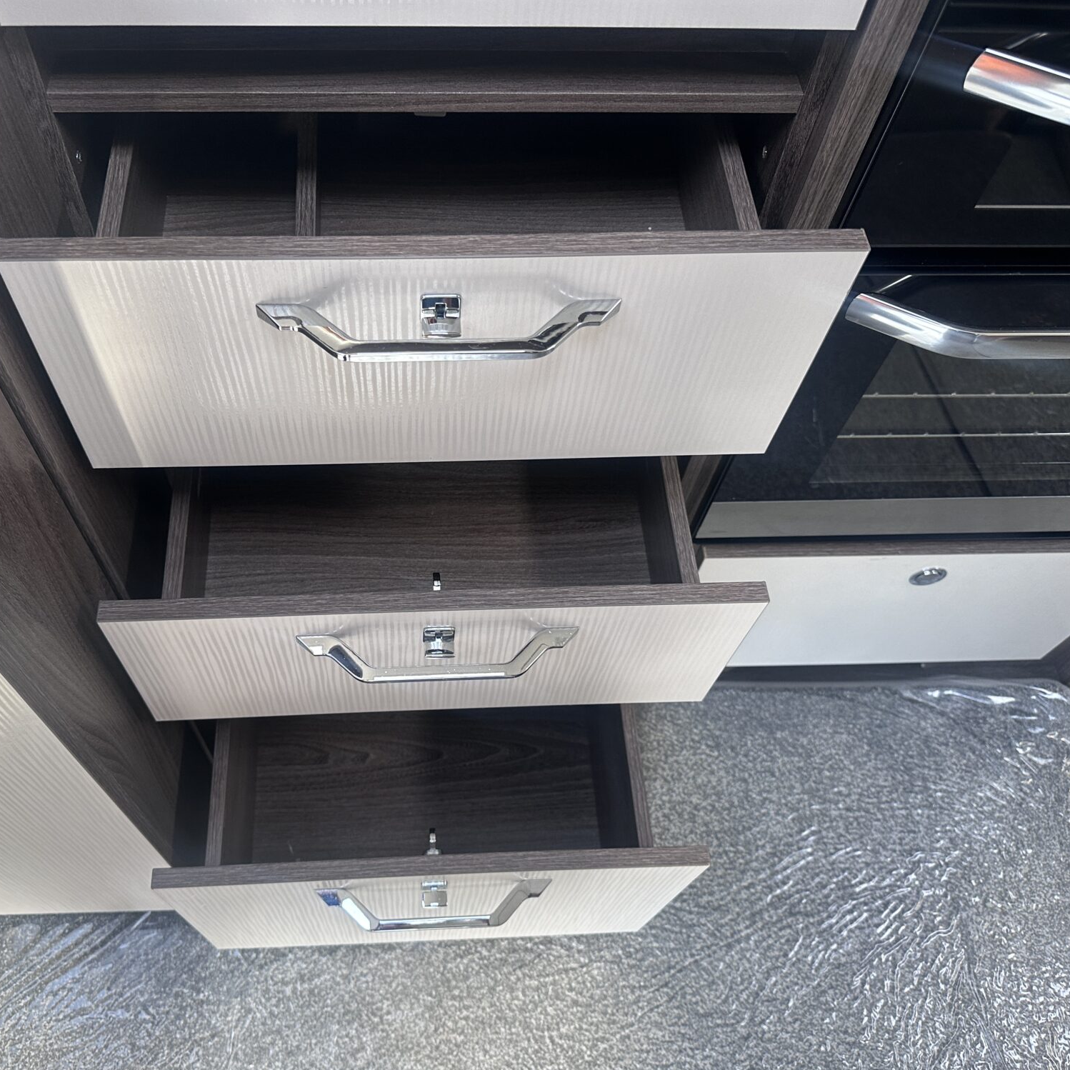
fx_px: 1014
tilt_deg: -60.3
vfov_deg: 55.6
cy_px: 525
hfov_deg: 55.4
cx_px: 448
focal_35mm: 29
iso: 160
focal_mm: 6.86
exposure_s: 1/121
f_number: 1.78
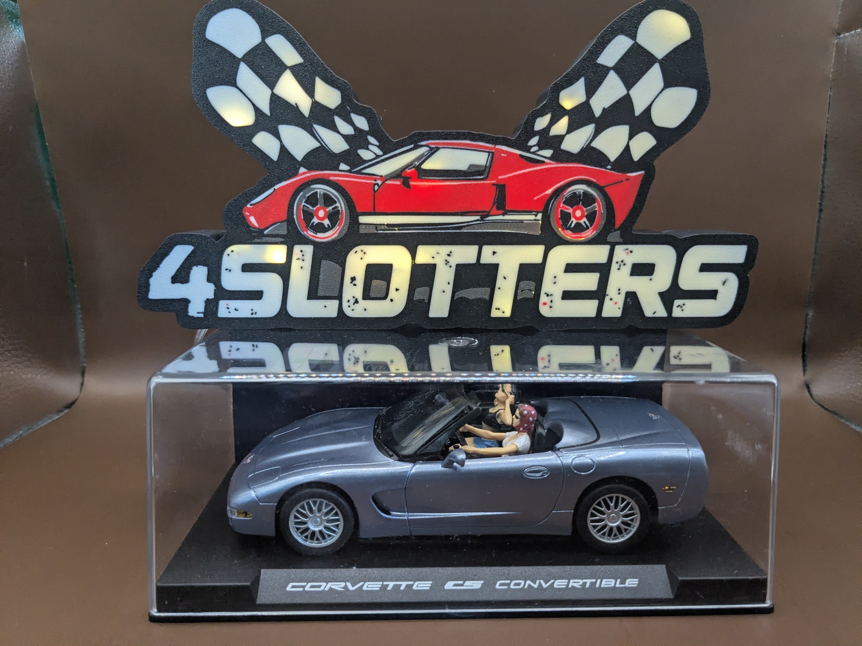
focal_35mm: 27
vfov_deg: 51.4
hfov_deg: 65.3
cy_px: 323
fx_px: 672
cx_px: 431
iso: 457
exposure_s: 1/99.9
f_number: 1.73
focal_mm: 4.38
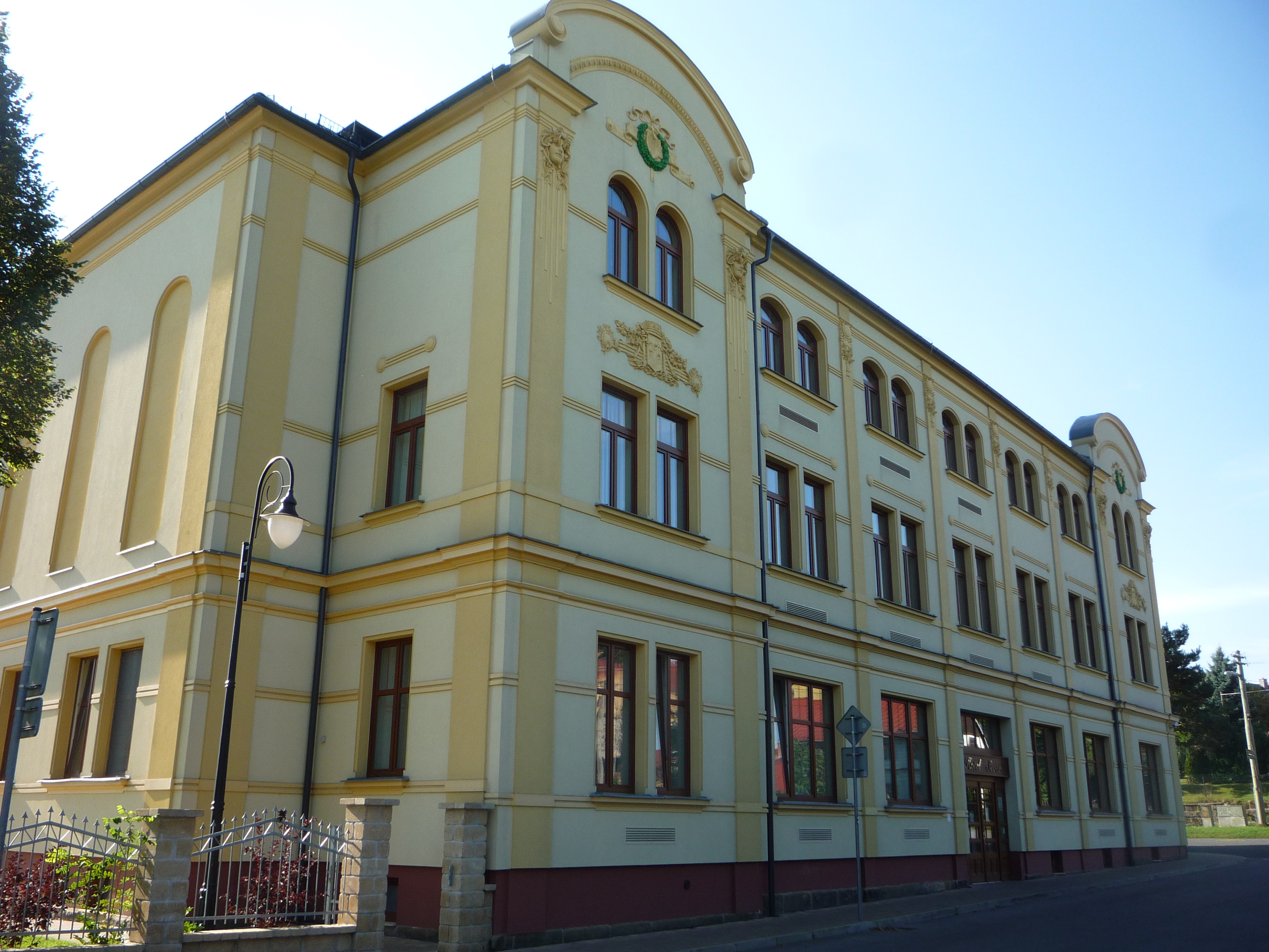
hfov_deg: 60.0
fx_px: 1100
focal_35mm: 30
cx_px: 634
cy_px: 476
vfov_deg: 46.8
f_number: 4
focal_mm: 5.2
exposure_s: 1/200
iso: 100
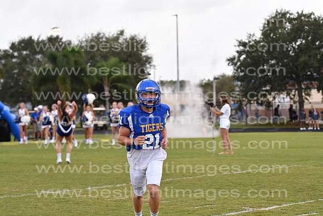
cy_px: 108
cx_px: 162
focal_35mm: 105
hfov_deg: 19.5
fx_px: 942
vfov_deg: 13.0
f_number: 3.2
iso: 800
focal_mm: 70
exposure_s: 1/1000
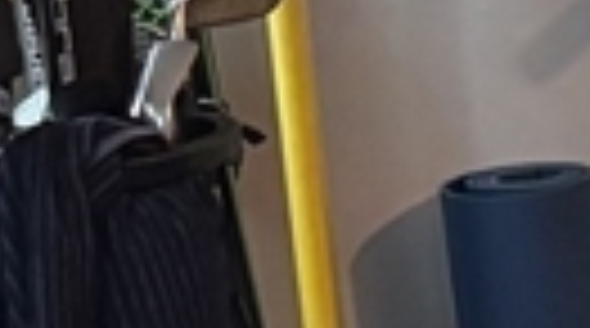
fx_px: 3200
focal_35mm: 205
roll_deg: +1.6
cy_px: 99
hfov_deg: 8.2
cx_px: 2022
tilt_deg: -14.6
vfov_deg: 5.9
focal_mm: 6.76
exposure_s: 1/60
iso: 640
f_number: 1.78
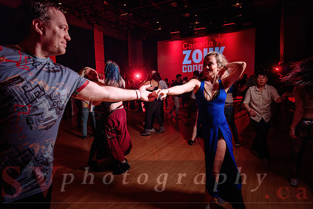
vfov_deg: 53.2
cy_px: 104
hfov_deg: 73.7
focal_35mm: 24
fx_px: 209
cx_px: 156
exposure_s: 1/125
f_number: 3.5
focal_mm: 24
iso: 800
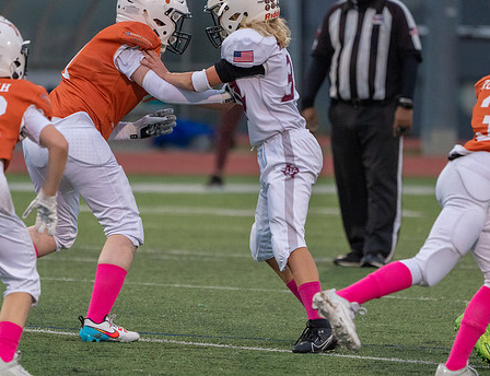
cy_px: 153
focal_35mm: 532
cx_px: 274
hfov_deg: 3.7
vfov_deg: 2.8
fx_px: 7596
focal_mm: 373
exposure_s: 1/1000
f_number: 5.6
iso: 4000
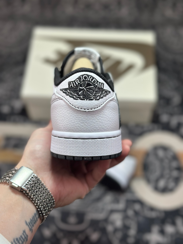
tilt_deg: -57.3
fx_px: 338
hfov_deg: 30.3
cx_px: 92
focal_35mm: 48
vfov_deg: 39.7
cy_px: 122
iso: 80
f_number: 1.78
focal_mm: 6.86
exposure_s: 1/1030
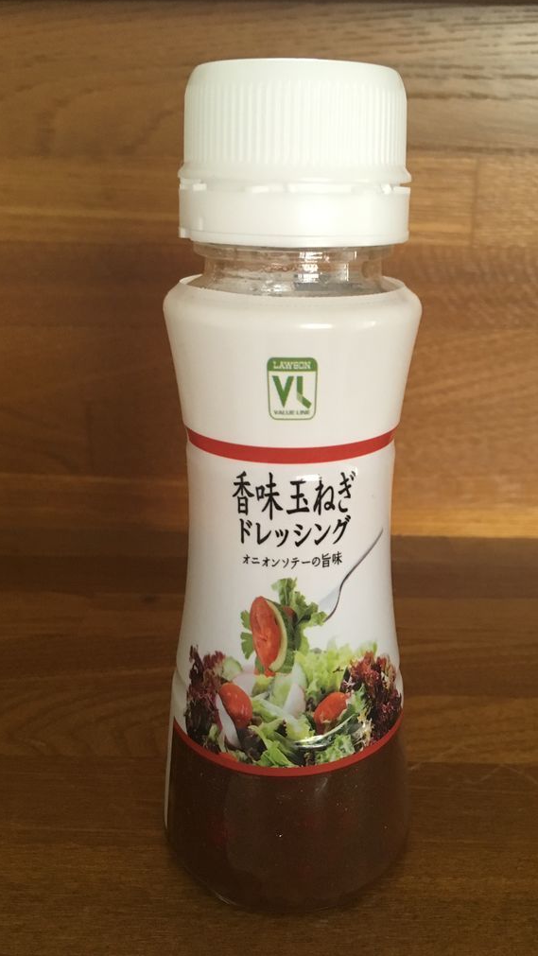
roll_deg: -1.1
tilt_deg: -19.3
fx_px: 811
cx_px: 298
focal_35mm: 32
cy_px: 474
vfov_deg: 61.0
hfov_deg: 36.7
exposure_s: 1/30
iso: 200
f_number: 2.2
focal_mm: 4.15
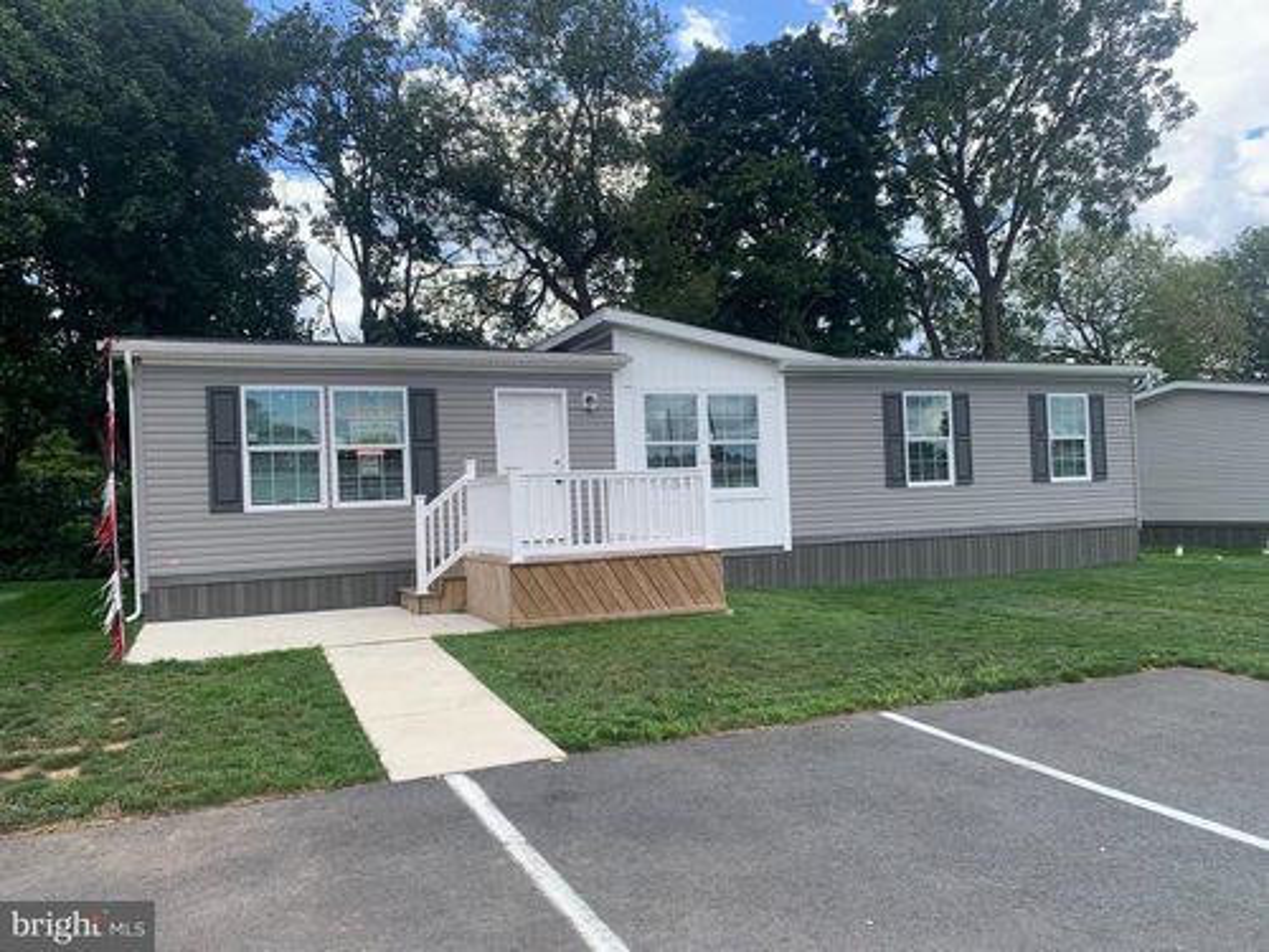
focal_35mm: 26
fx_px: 953
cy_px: 476
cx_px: 634
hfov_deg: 67.3
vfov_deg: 53.1
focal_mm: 4.25
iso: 25
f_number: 1.8
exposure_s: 1/1088
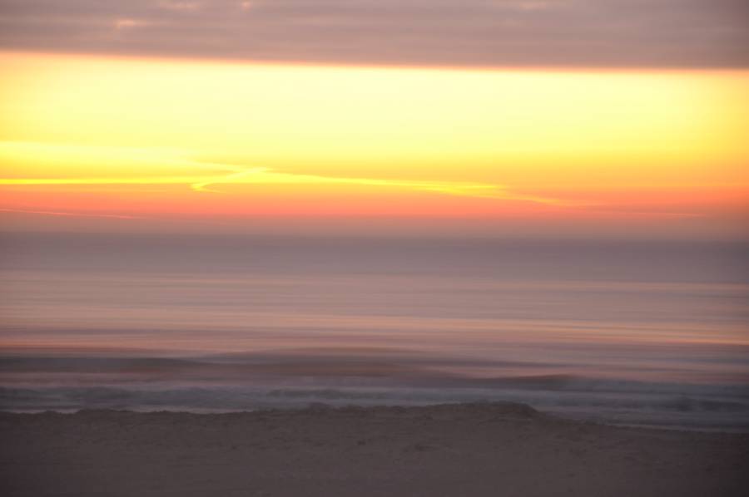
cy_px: 248
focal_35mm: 158
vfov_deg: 8.7
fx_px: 3273
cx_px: 374
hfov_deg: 13.1
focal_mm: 105
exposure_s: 2
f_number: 5.6
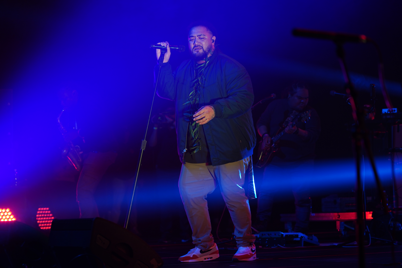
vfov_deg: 13.0
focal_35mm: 105
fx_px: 1172
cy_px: 134
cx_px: 201
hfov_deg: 19.5
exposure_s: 1/125
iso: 500
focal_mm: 105
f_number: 4
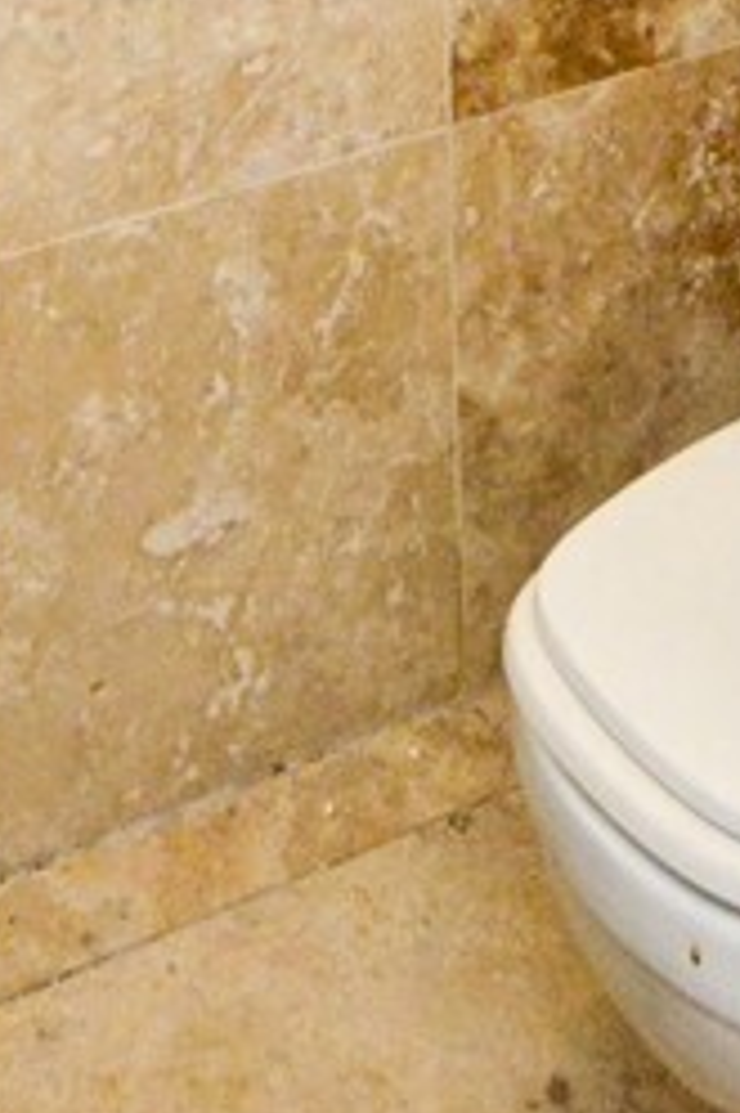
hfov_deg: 16.4
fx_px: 2532
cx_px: 85
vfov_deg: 17.0
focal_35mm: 82
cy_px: -1209
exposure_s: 1/60
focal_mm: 12
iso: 3200
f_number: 10
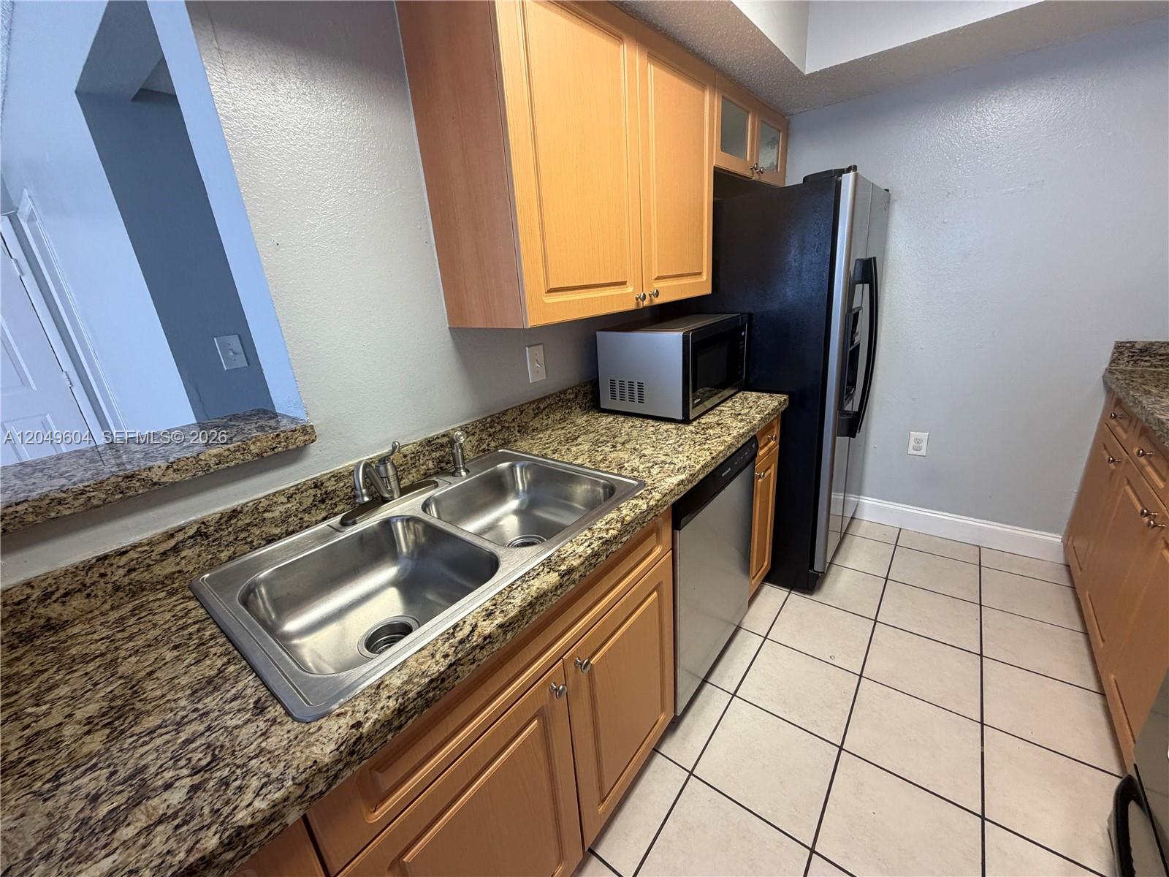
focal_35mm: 14
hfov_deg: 102.1
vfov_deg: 85.7
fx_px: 473
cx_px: 584
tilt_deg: -18.7
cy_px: 438
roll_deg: +4.7
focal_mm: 2.22
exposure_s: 1/120
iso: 250
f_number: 2.2
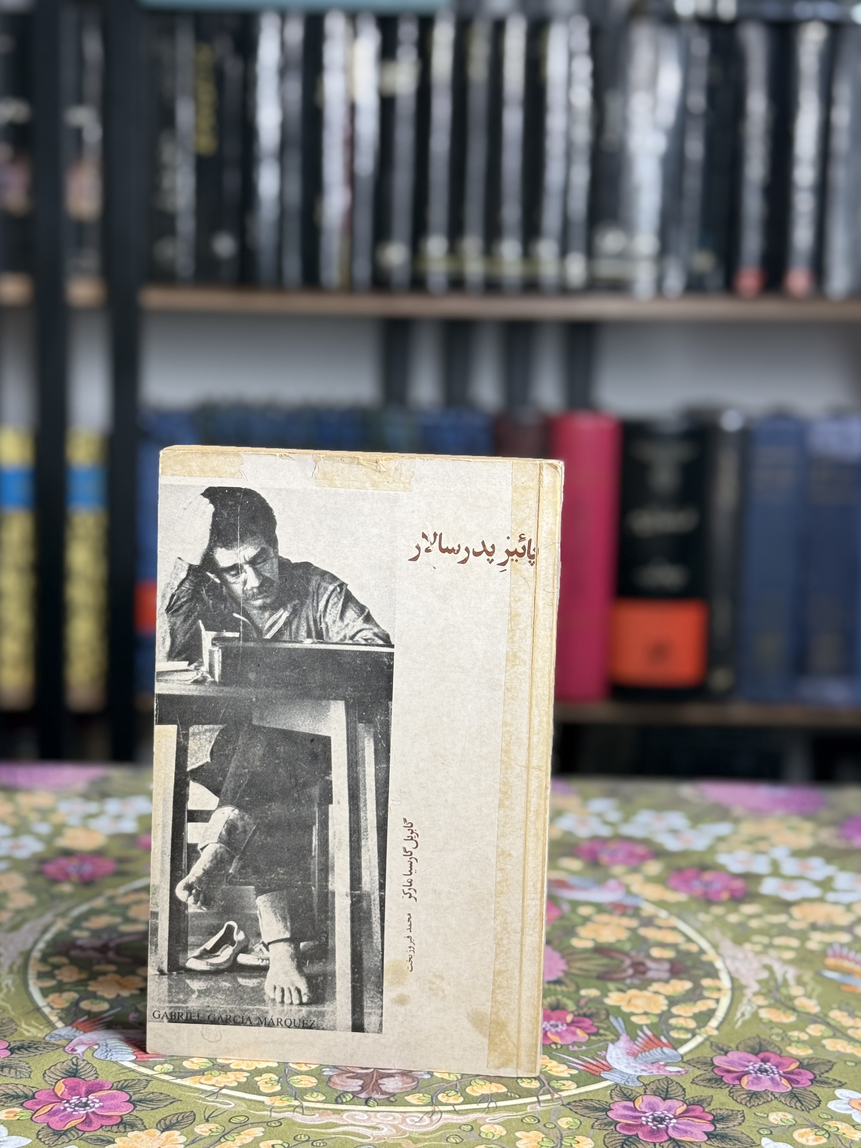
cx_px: 378
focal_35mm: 55
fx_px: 1824
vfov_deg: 34.9
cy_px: 527
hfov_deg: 26.5
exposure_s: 1/100
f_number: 1.78
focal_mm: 6.76
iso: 100
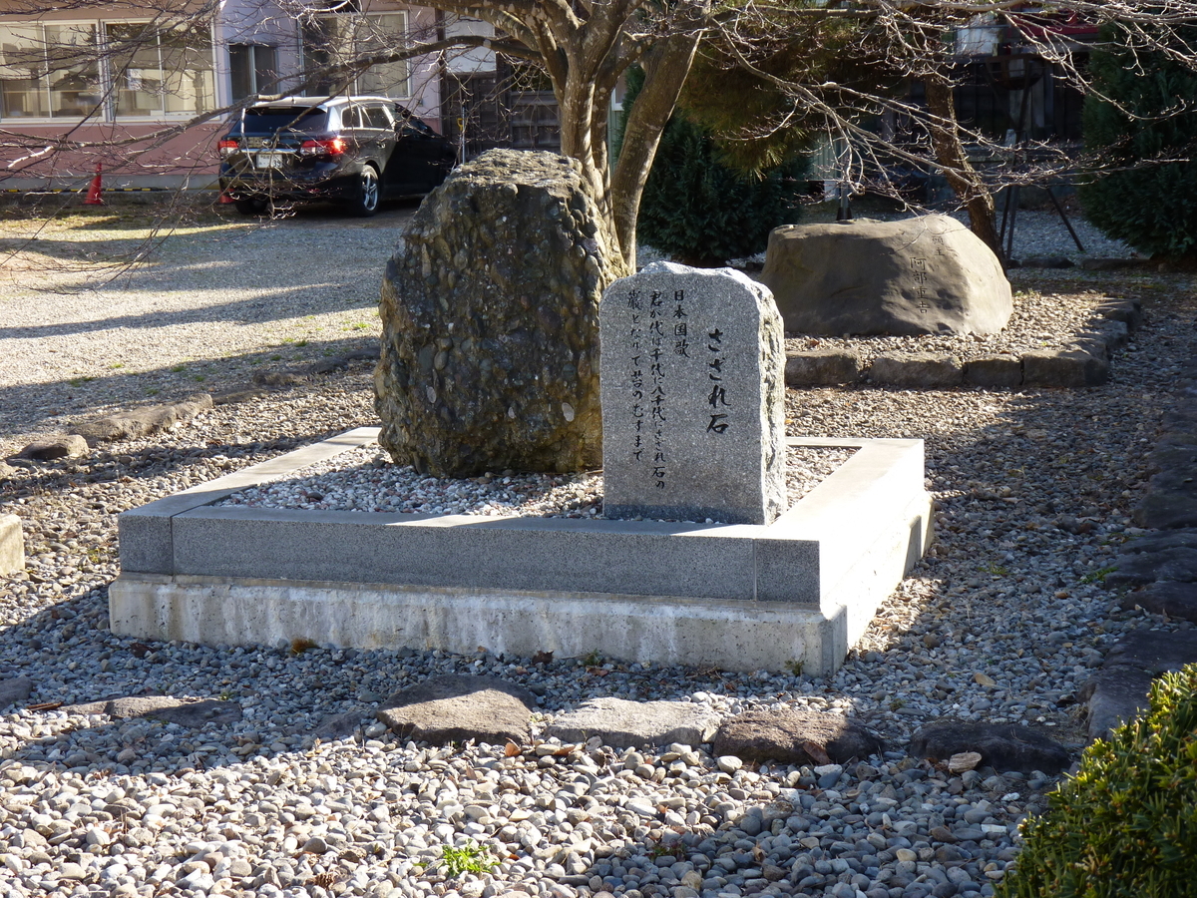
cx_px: 598
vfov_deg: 24.0
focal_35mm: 61
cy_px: 449
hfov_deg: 31.7
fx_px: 2109
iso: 80
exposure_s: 1/125
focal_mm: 10.8
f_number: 4
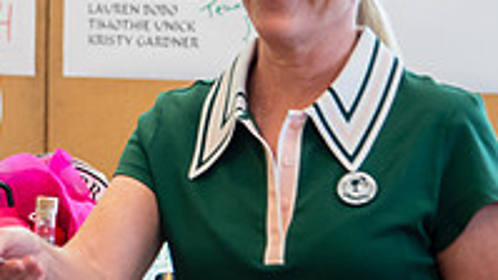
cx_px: -126
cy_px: 84
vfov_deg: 5.6
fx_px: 2853
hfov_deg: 9.8
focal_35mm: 216
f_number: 4
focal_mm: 66
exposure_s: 1/250
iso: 3200
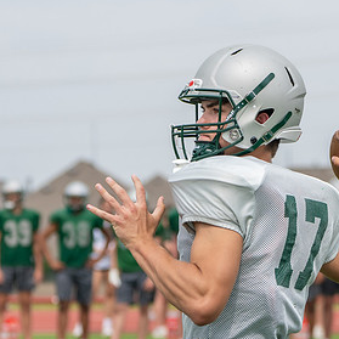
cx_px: 236
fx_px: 3224
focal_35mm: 291
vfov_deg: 6.0
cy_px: 203
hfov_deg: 6.0
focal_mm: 132
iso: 400
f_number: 5.6
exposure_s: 1/1250
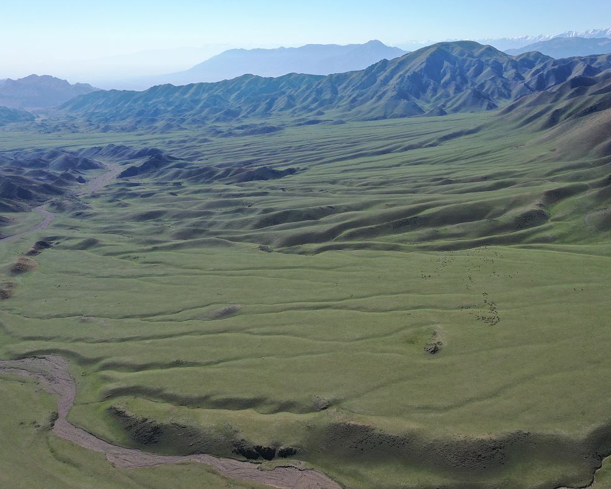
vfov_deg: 45.8
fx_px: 579
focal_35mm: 32
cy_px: 248
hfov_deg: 55.2
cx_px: 368
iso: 100
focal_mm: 10.26
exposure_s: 1/320
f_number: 7.1
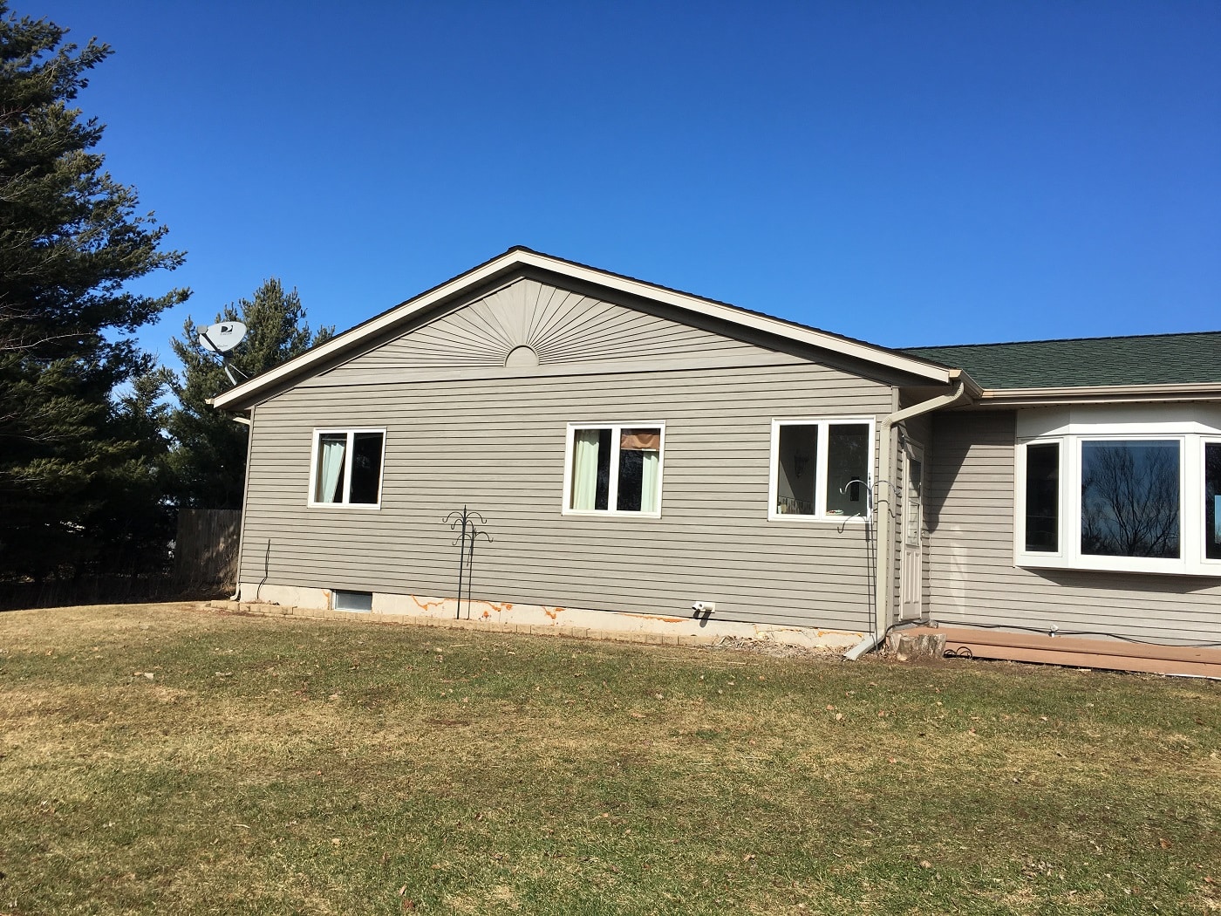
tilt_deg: +5.1
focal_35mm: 29
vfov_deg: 48.2
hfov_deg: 61.7
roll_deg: -3.2
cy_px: 458
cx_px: 610
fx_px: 1023
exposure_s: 1/1603
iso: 25
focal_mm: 4.15
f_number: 2.2
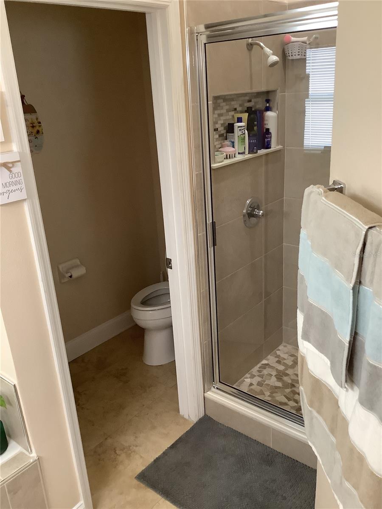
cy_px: 254
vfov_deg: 58.4
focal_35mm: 31
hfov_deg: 45.4
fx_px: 456
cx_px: 191
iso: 250
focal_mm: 3.3
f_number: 2.4
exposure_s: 1/50
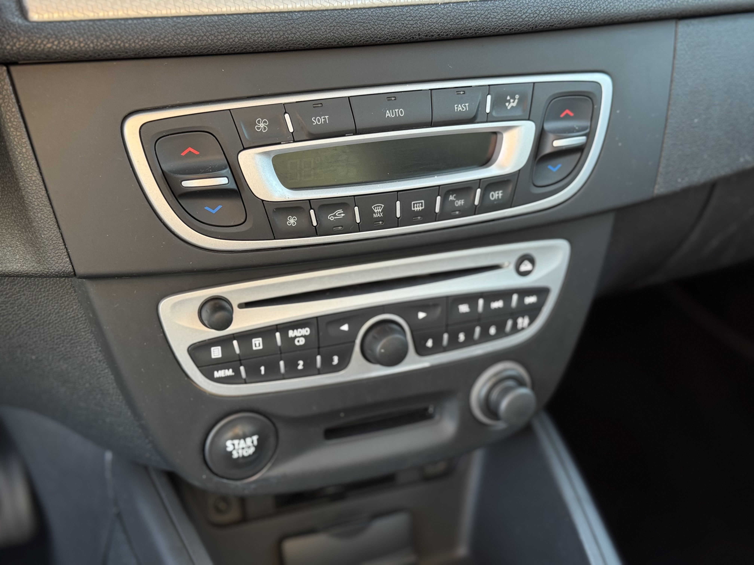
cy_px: 282
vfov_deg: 30.3
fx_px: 1046
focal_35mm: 48
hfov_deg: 39.7
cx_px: 377
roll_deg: +1.2
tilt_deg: -22.2
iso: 100
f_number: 1.78
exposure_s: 1/90
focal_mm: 6.76
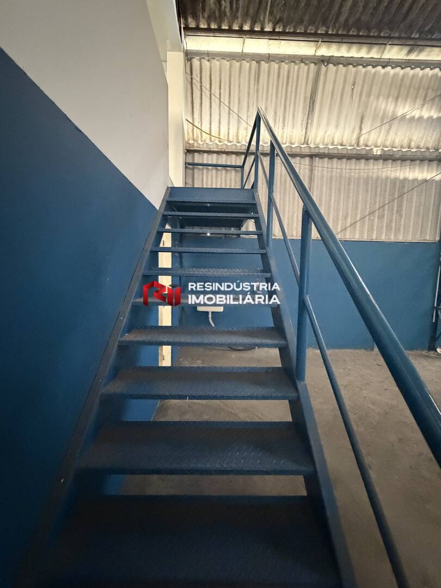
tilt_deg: -4.8
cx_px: 220
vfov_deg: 102.1
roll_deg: -1.7
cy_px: 294
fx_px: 238
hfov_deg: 85.7
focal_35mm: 14
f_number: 2.2
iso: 1250
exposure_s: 1/51
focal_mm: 2.22
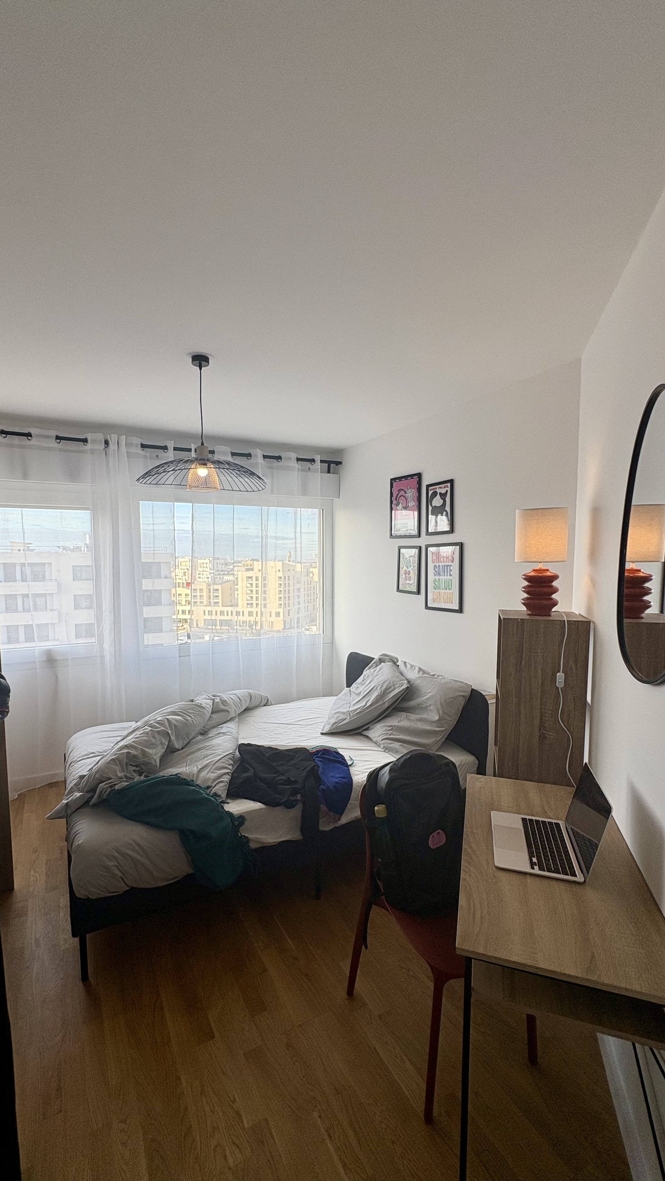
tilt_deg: -4.2
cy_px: 599
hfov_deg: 67.0
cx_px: 309
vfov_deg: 99.4
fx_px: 502
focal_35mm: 16
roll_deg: -0.1
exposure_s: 1/247
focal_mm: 2.22
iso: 50
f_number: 2.2
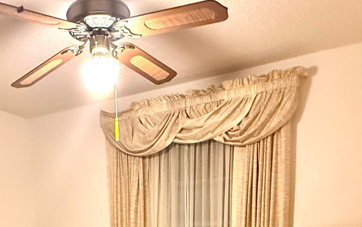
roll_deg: +3.3
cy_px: 298
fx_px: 385
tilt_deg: -9.6
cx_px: 123
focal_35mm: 39
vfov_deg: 27.2
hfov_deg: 49.6
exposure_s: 1/60
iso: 800
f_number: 2.2
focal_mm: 2.22
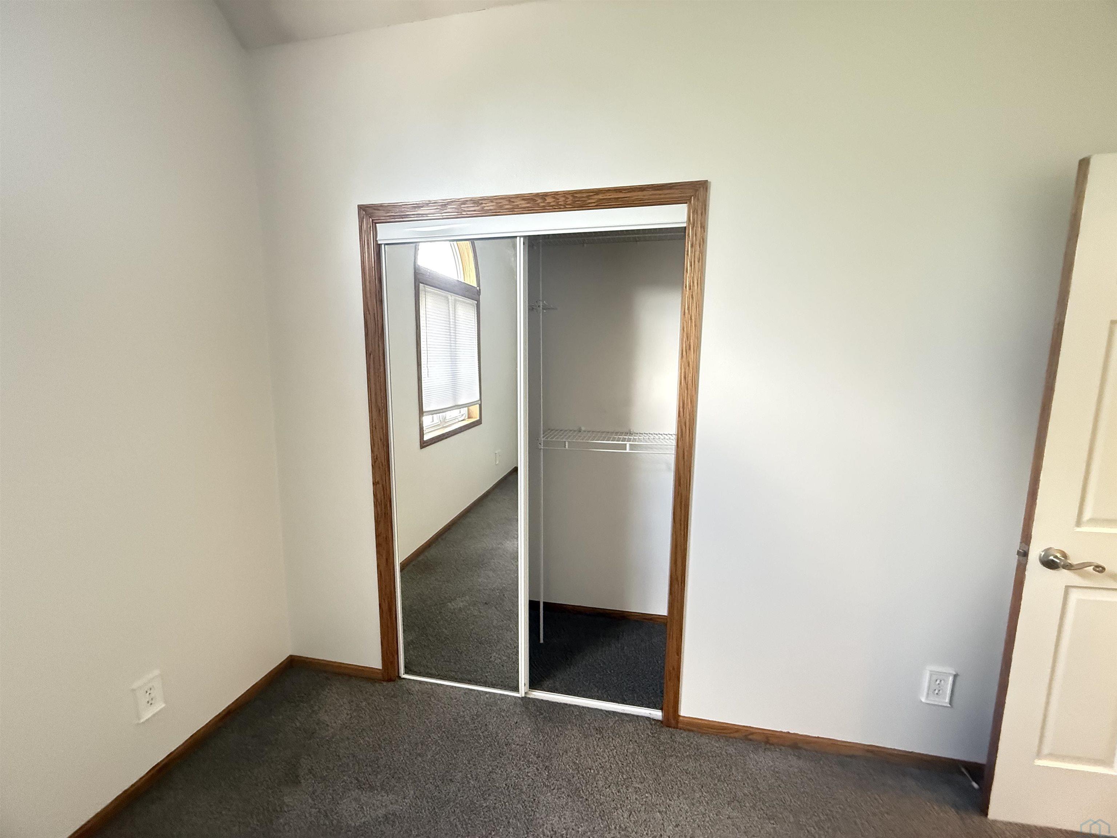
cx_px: 558
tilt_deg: -7.3
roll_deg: -1.2
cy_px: 419
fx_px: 452
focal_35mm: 14
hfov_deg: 102.1
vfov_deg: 85.7
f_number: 2.2
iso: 1000
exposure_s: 1/60
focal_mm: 2.22
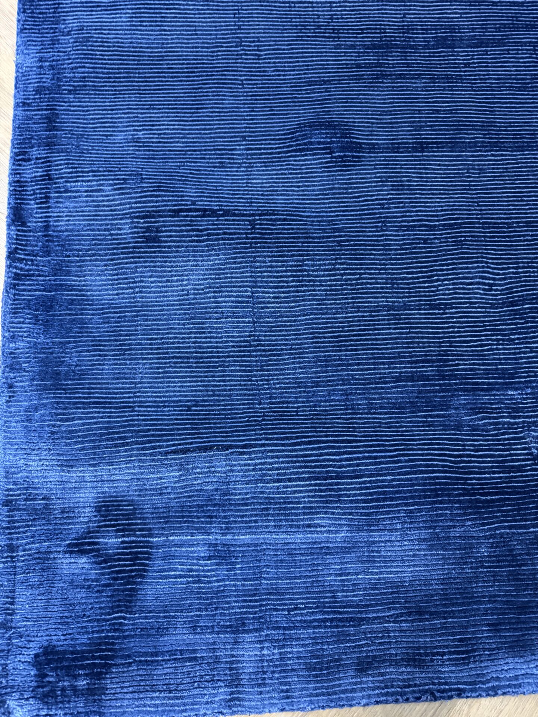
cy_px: 358
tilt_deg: -79.9
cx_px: 269
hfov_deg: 56.8
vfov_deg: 71.6
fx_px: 497
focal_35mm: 24
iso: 800
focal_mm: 6.76
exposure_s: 1/33
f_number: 1.78
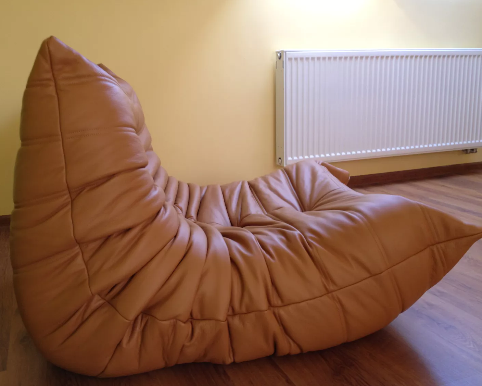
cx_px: 233
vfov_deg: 40.1
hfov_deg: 49.1
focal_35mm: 37
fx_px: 528
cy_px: 190
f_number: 2.4
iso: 50
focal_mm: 4.28
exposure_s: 1/20
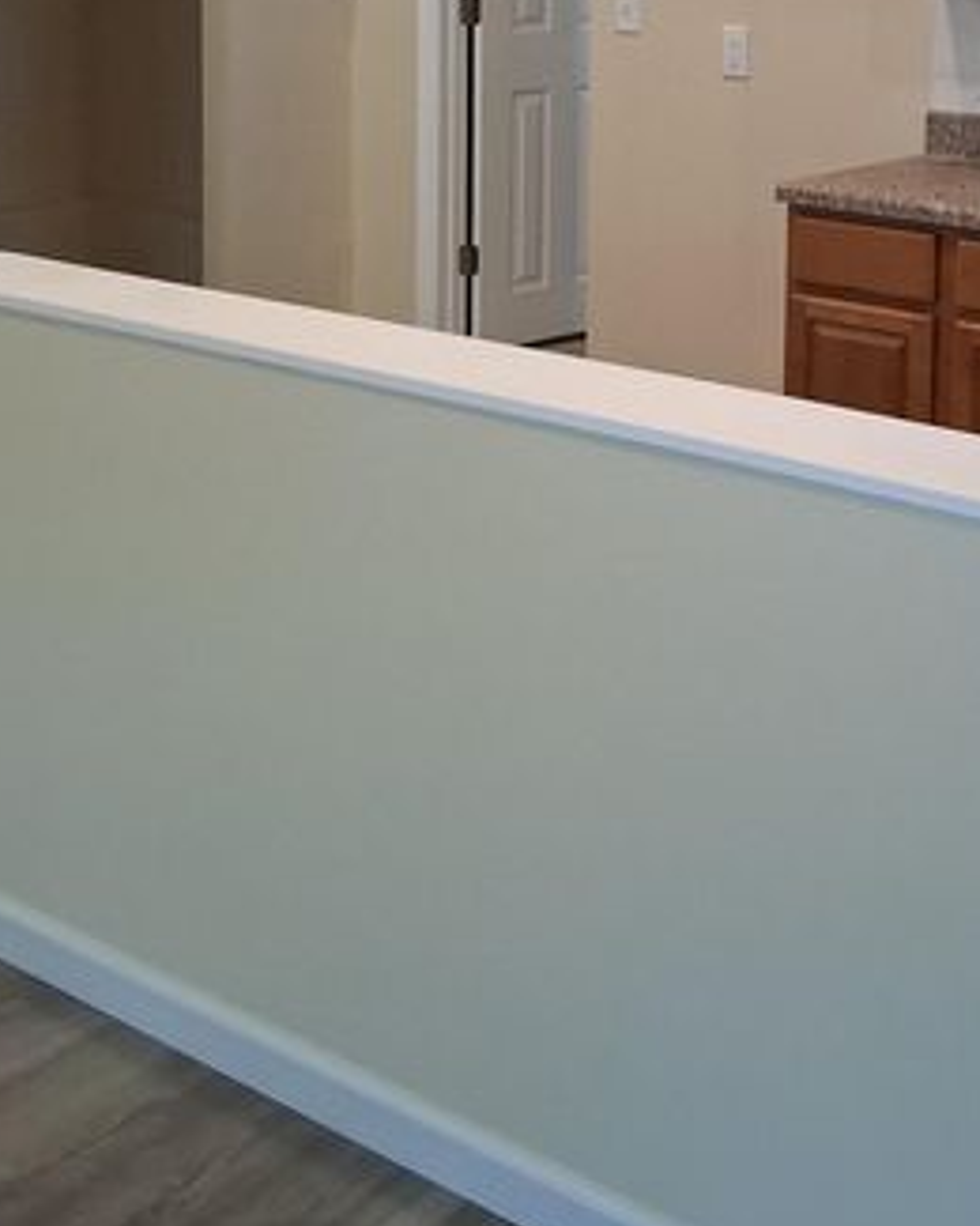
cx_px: 822
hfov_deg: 28.3
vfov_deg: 33.7
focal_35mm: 52
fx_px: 1885
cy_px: 85
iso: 400
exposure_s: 1/120
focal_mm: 3.98
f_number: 1.8
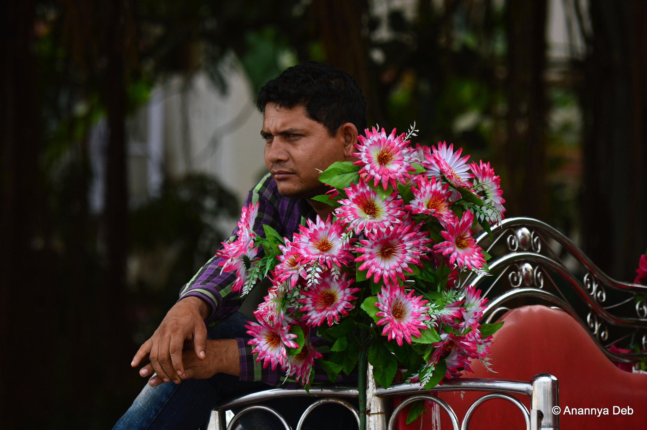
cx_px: 324
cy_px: 215
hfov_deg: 6.9
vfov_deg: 4.6
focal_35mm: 300
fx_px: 5387
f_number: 5.6
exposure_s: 1/320
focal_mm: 200
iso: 100
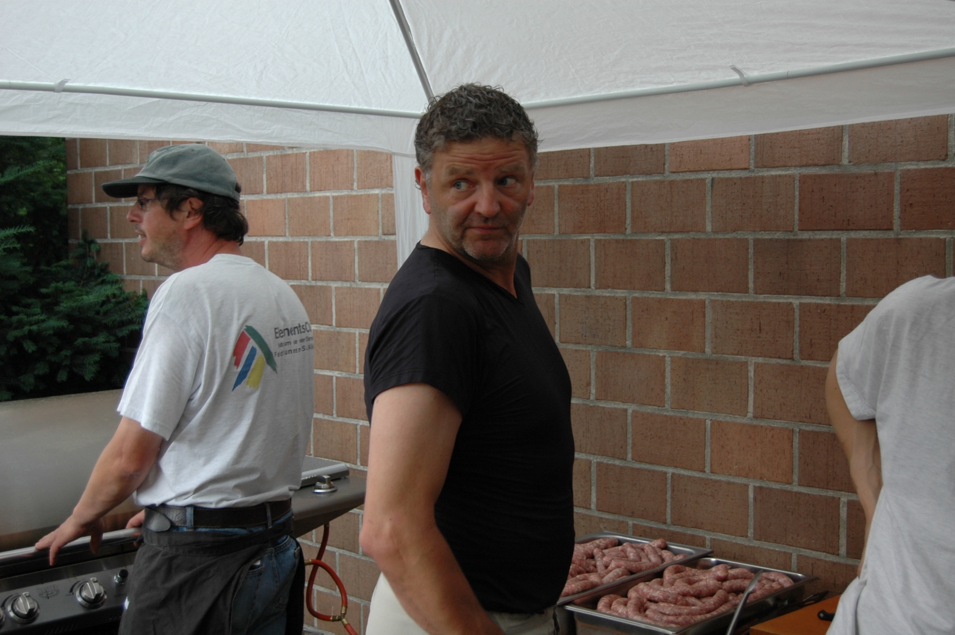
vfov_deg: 26.4
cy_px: 318
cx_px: 478
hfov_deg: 38.9
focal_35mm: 51
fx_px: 1352
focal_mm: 34
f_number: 4.5
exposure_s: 1/30
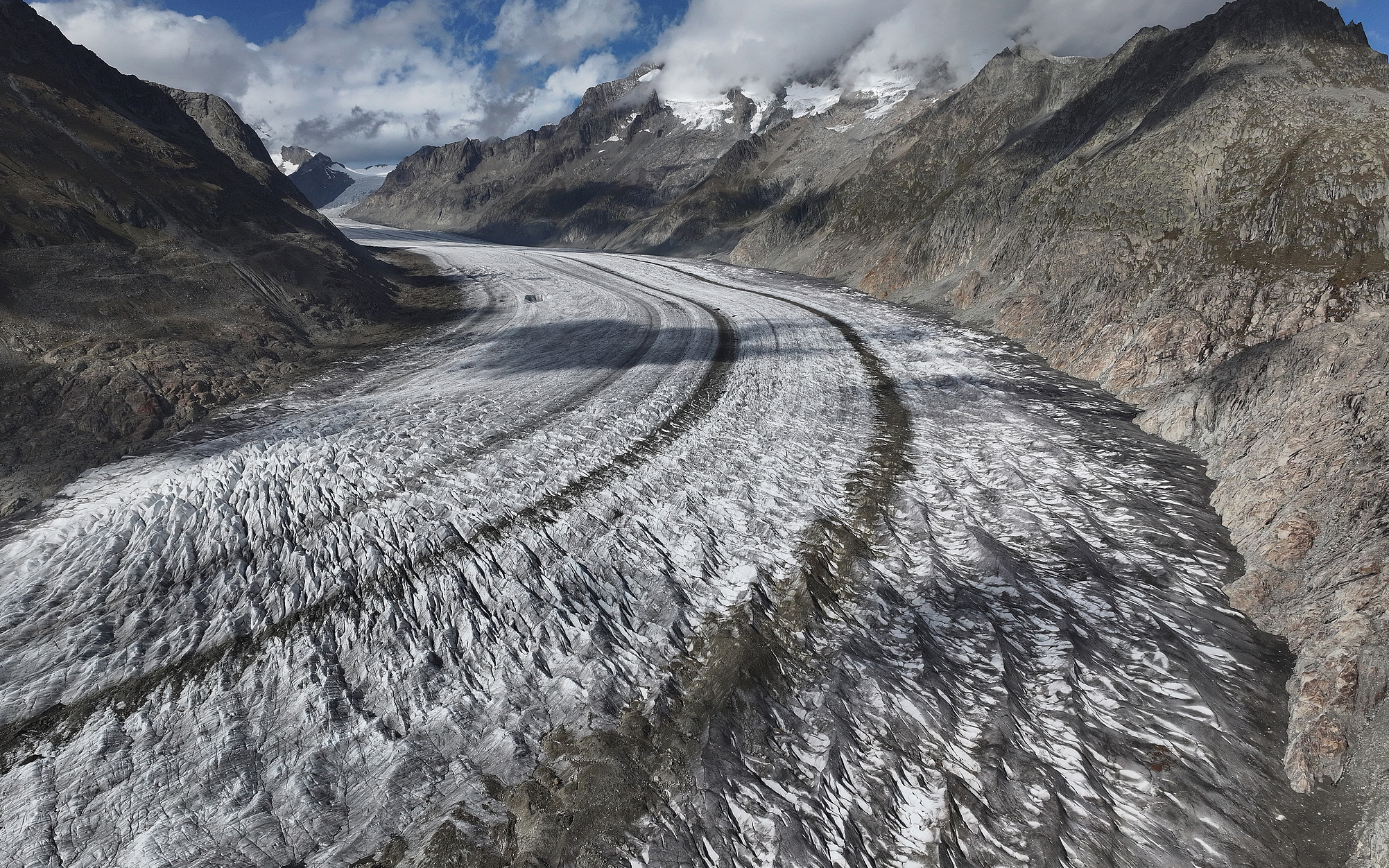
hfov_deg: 70.4
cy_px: 446
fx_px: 984
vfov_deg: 47.6
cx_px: 682
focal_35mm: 26
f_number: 5
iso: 200
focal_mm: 12.29
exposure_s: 1/120
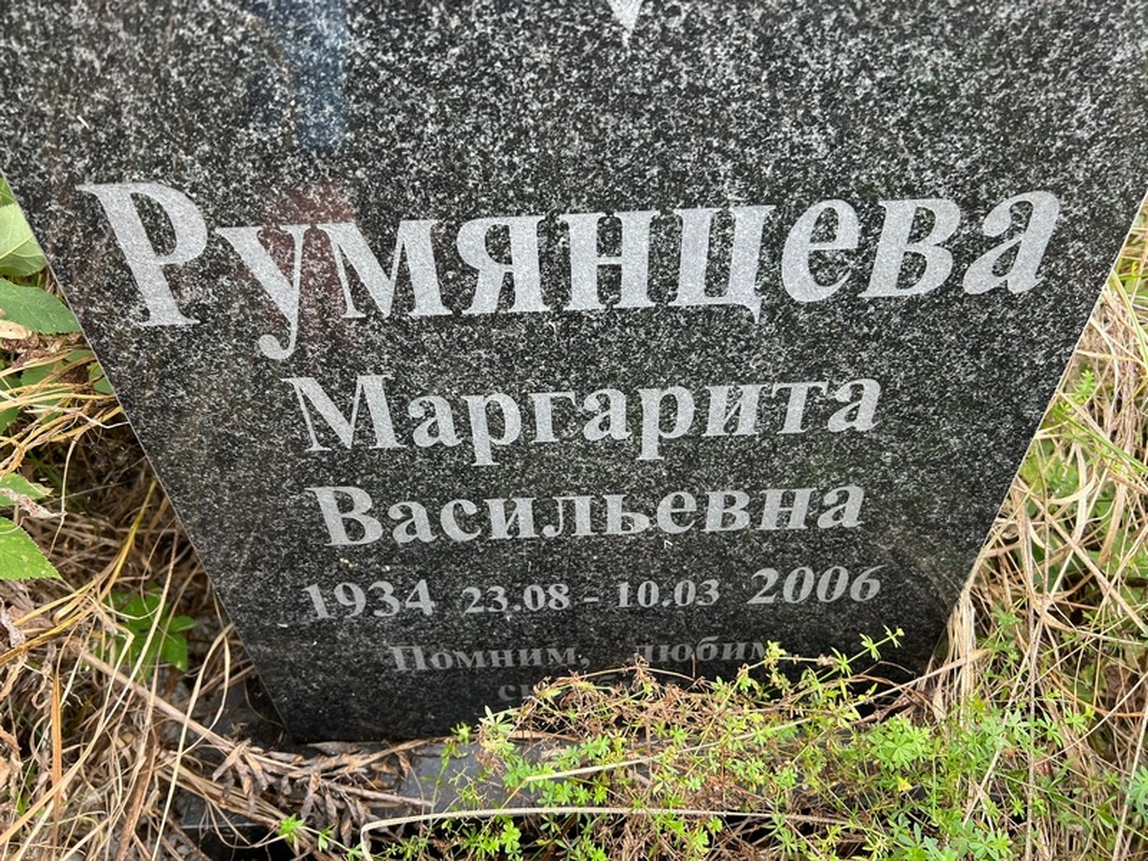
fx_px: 862
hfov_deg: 67.3
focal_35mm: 26
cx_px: 574
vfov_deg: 53.1
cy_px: 430
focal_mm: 5.7
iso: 32
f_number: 1.5
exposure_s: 1/135
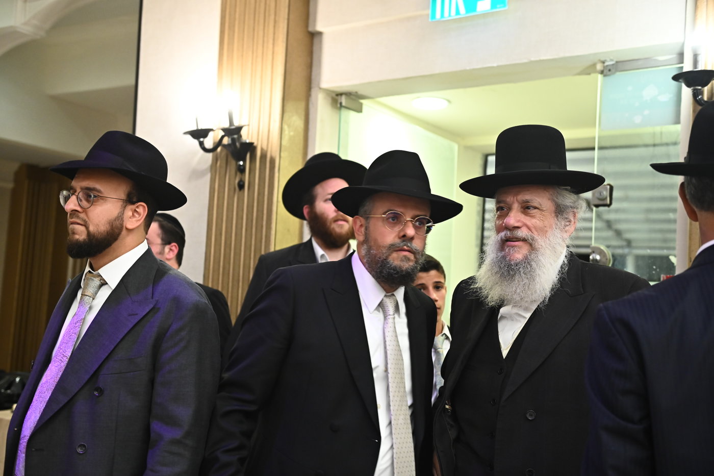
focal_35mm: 44
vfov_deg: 30.5
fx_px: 873
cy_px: 238
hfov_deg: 44.5
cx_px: 357
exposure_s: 1/160
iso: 3200
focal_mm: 44
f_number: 3.5
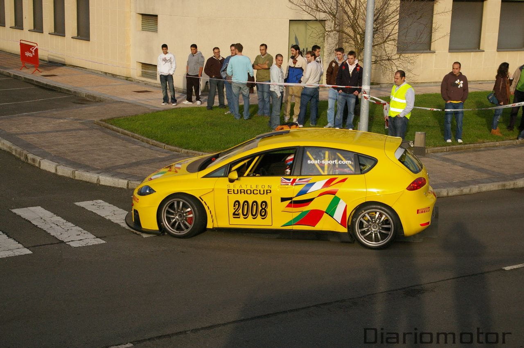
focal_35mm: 64
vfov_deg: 21.0
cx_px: 262
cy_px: 174
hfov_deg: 31.2
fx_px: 938
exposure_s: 1/2000
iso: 800
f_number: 6.7
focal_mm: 43
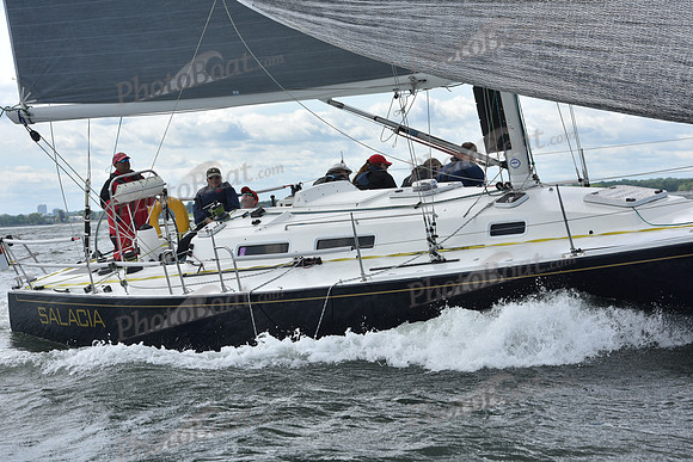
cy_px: 231
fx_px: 1887
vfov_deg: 14.0
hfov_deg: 20.8
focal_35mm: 98
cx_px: 346
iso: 320
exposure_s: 1/1000
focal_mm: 98
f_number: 9
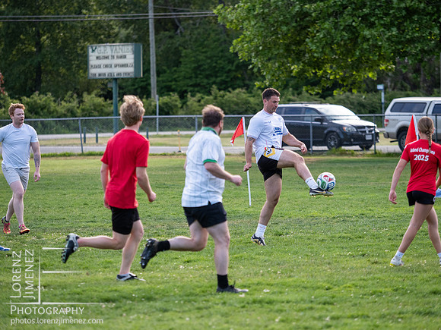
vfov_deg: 5.9
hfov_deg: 7.9
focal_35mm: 250
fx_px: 3185
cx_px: 220
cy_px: 165
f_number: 2.8
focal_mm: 125
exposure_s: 1/1250
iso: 320
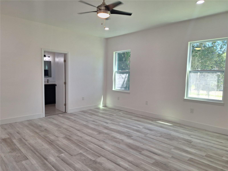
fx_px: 151
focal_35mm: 23
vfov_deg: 58.9
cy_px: 86
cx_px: 114
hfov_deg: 73.9
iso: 40
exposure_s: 1/123
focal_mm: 5.54
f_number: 1.8
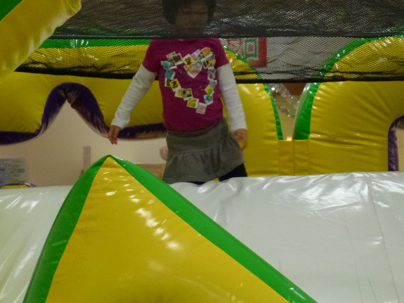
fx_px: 2101
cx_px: 228
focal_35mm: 180
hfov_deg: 11.0
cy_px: 112
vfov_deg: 8.2
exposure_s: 1/60
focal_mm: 25.5
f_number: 5.3
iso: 500
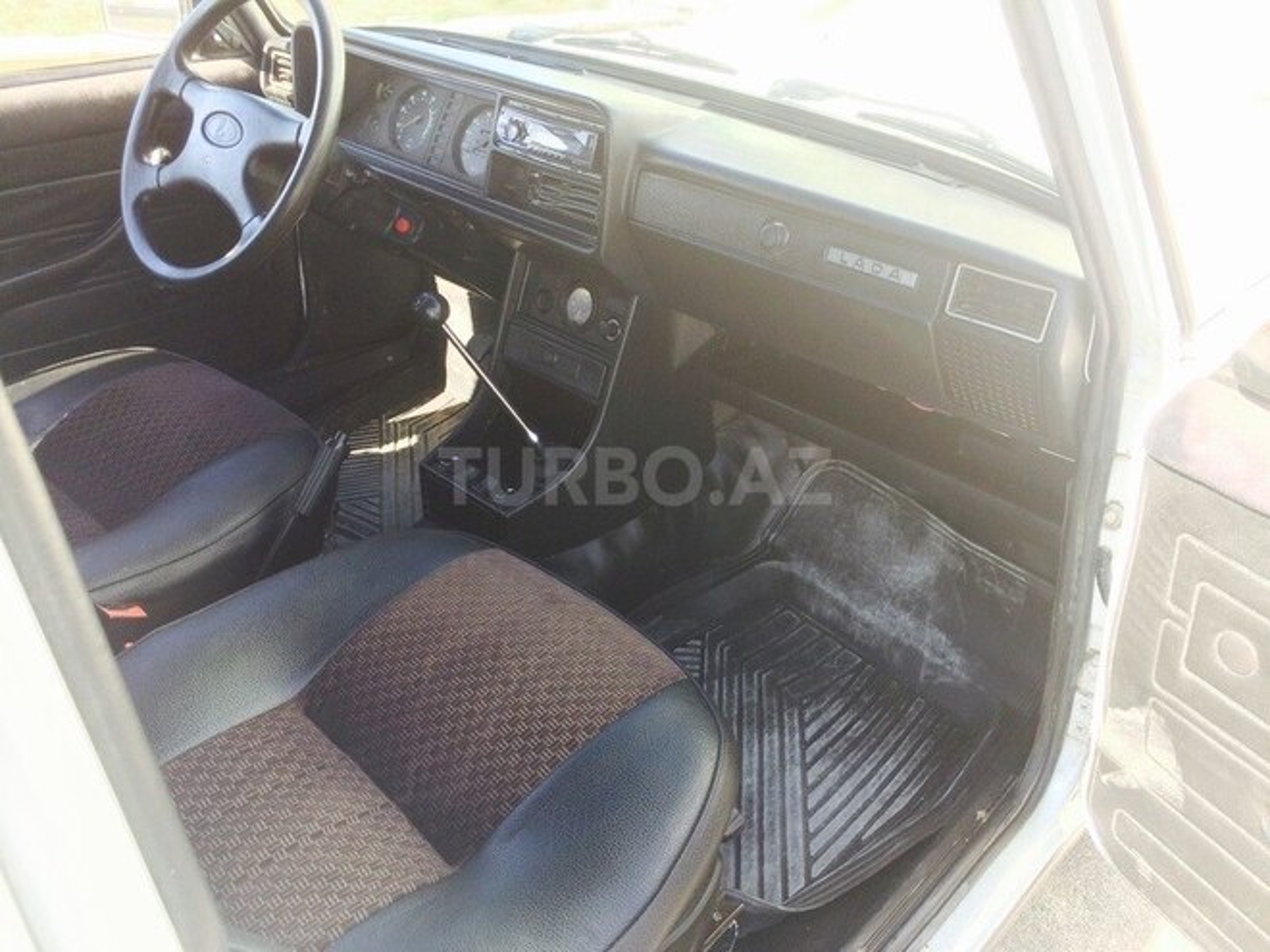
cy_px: 476
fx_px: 1064
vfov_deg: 48.2
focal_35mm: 29
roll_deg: -4.2
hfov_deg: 61.7
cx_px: 635
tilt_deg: -30.3
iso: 32
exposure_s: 1/108
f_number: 2.2
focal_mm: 4.15
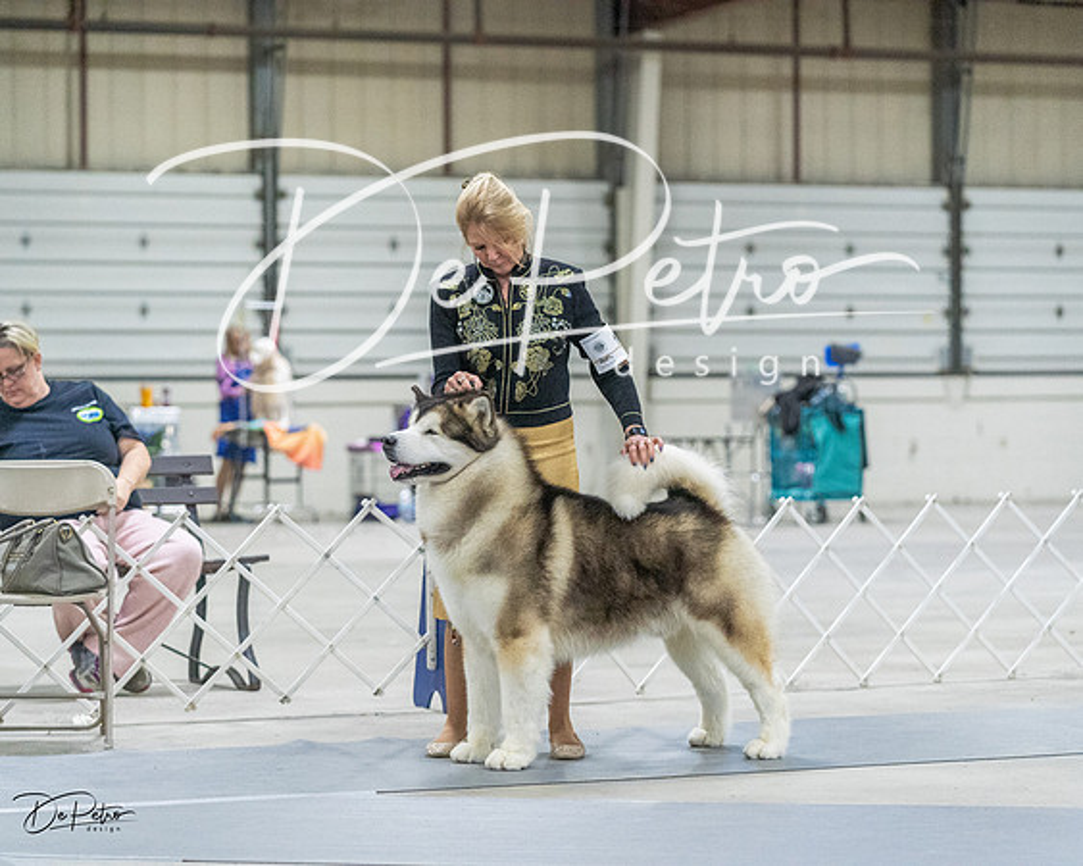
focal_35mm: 115
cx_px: 542
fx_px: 3681
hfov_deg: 16.7
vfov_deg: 13.4
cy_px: 433
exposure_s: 1/320
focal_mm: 102
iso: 6400
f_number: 3.2
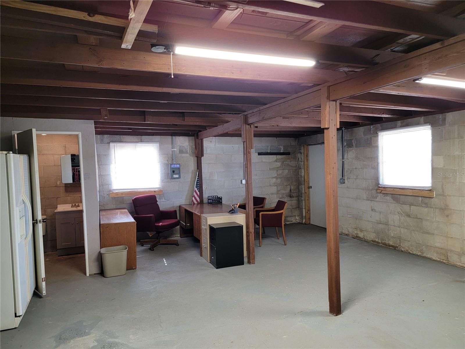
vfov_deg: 56.8
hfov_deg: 71.6
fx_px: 322
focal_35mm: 24
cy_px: 174
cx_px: 232
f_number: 1.8
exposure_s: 1/60
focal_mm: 6.7
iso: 200
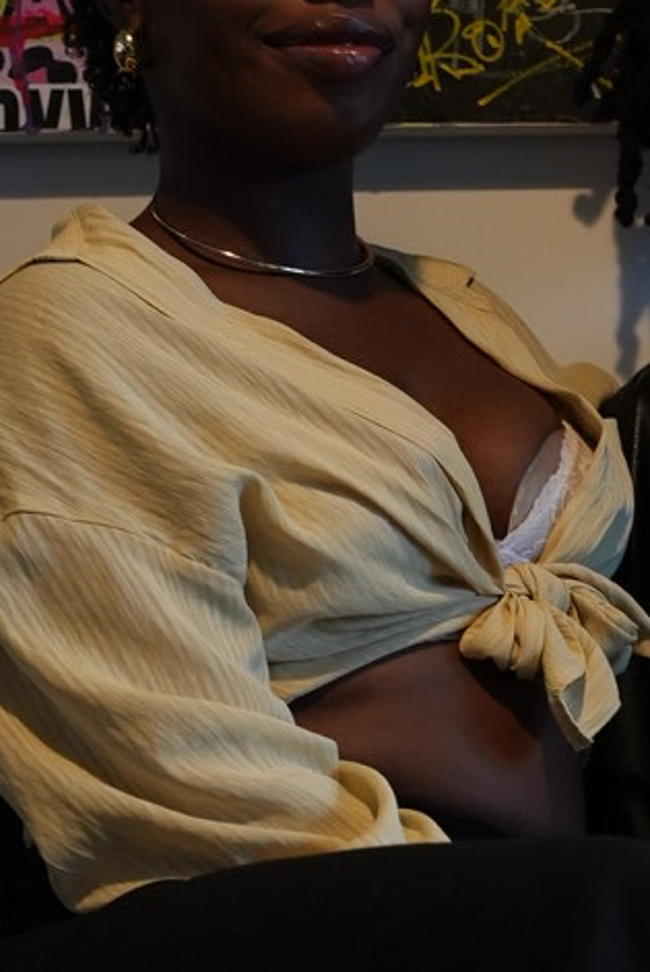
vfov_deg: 17.0
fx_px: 3243
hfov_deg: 11.4
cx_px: 600
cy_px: 634
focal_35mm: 120
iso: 800
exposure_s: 1/50
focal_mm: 35
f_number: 4
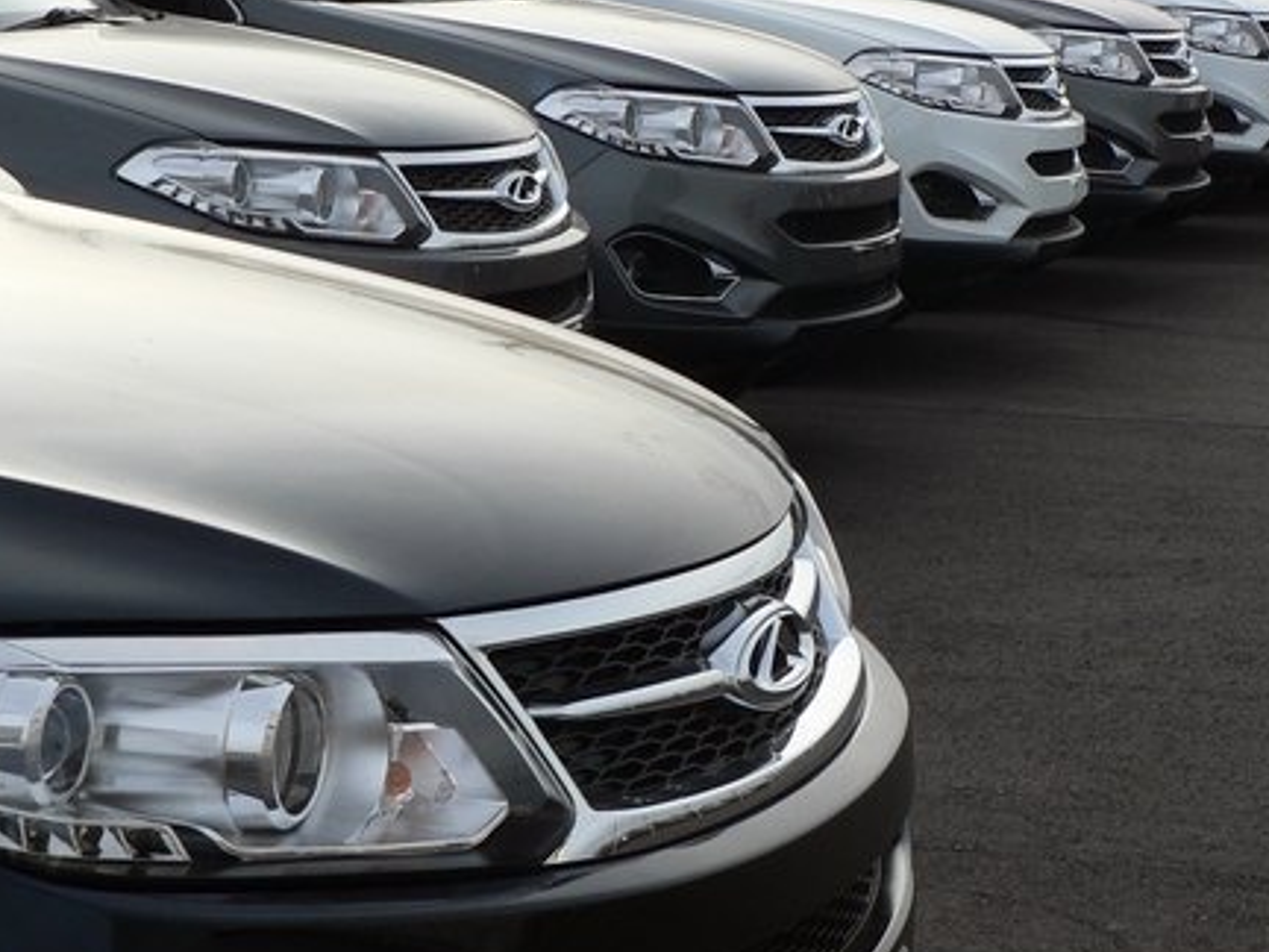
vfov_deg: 13.3
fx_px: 4069
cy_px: 276
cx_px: 881
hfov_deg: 17.7
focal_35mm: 111
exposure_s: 1/200
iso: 80
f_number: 4
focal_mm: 10.1
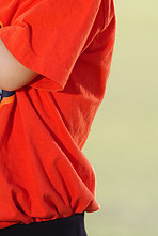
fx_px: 3439
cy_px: -53
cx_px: 5
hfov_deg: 2.6
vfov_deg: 3.9
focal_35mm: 524
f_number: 4
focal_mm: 200
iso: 50
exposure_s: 1/250
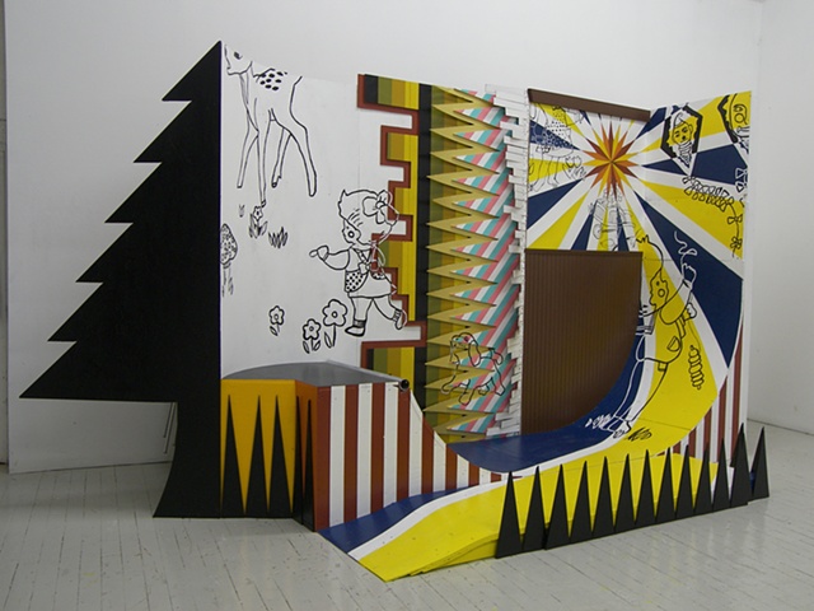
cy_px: 306
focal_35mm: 34
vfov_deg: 41.8
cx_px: 407
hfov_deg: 54.0
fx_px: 800
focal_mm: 7.1
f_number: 3.2
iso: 100
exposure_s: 1/13
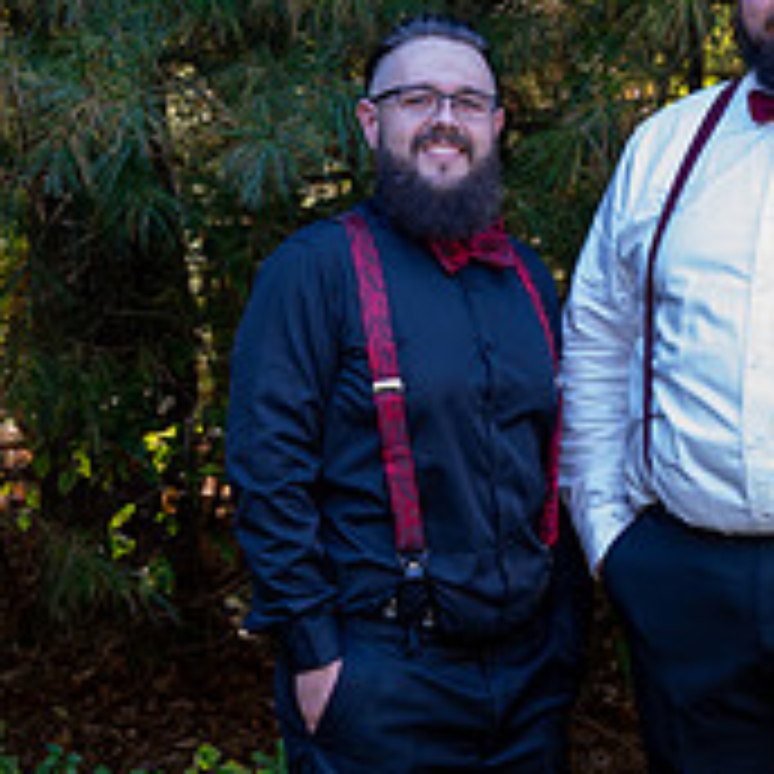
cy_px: 734
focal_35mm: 122
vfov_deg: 14.1
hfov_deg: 14.2
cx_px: 637
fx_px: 3086
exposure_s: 1/60
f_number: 5.6
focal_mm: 55
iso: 800
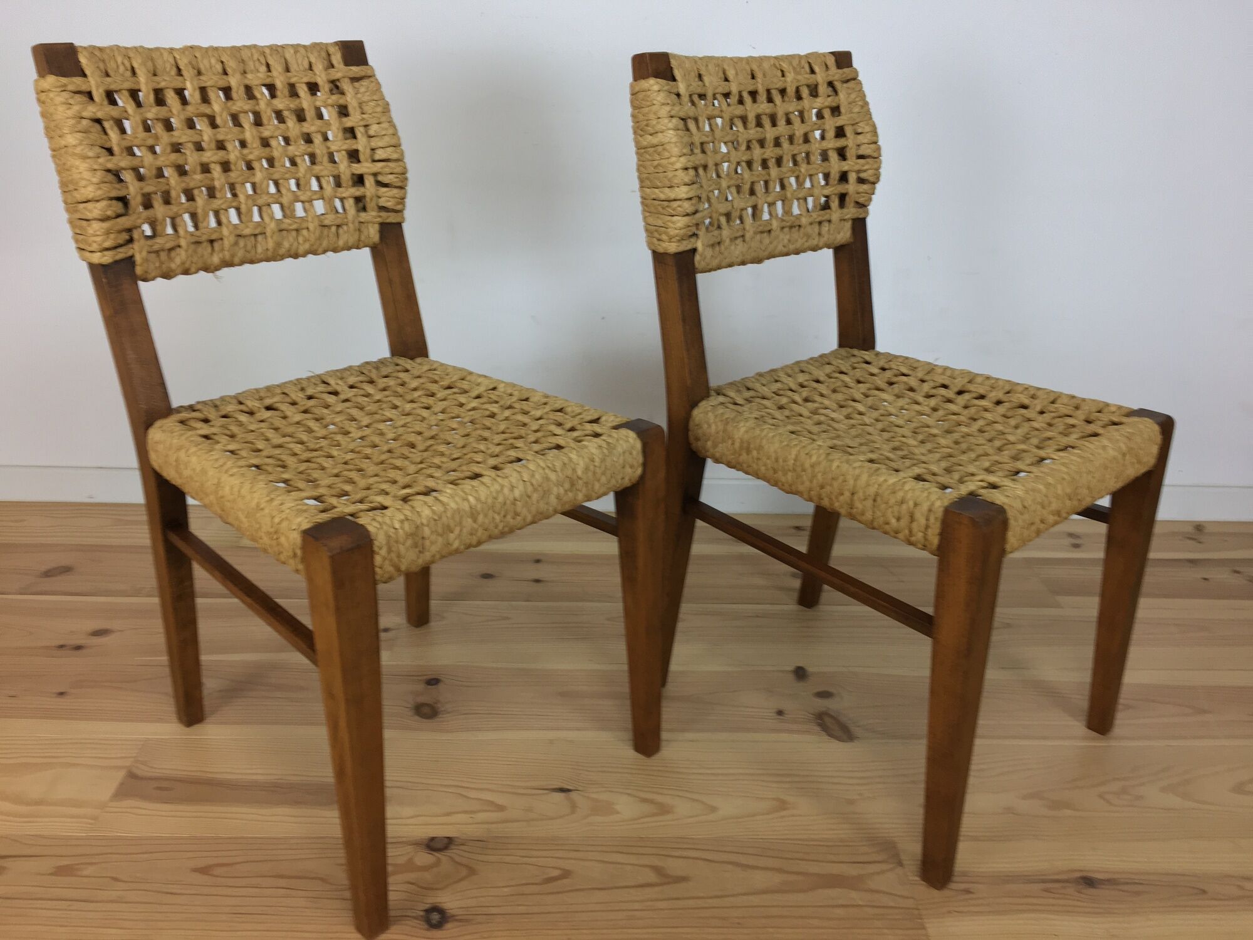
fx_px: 1050
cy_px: 470
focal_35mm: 29
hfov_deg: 61.7
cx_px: 626
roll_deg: -1.1
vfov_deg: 48.2
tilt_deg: -21.5
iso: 40
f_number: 2.2
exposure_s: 1/33
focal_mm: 4.15
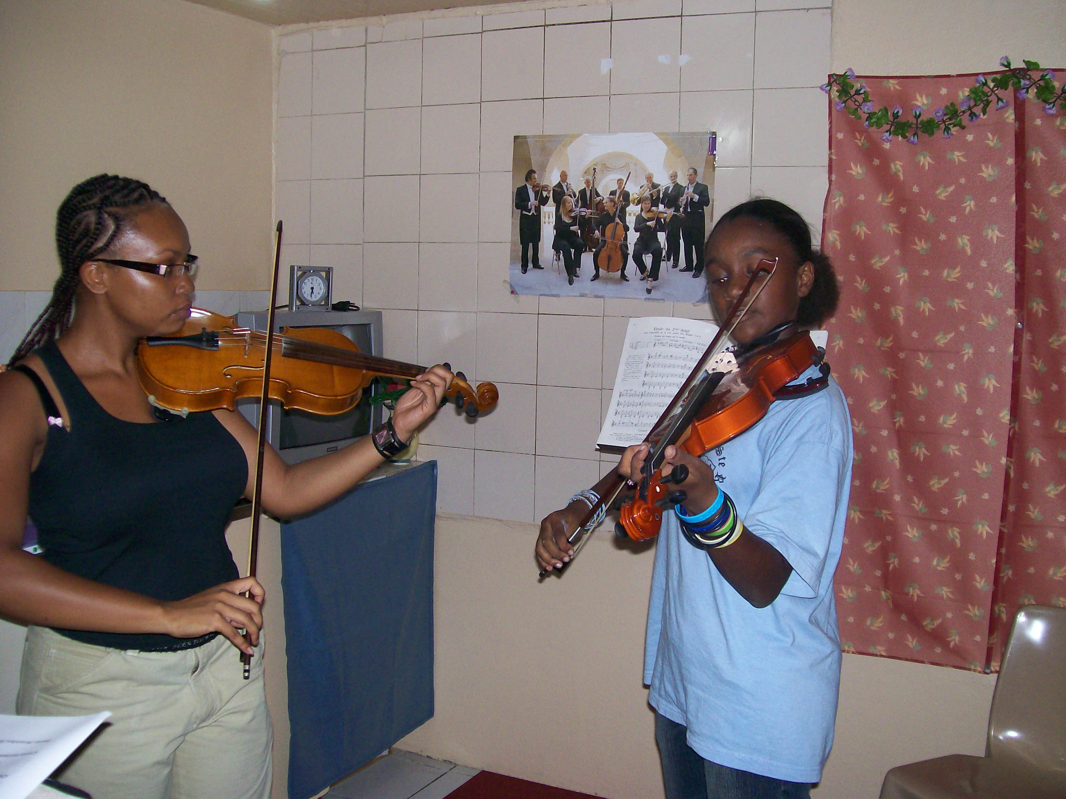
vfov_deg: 39.7
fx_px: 1109
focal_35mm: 36
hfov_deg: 51.4
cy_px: 400
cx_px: 533
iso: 140
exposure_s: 1/64
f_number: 2.7
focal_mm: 6
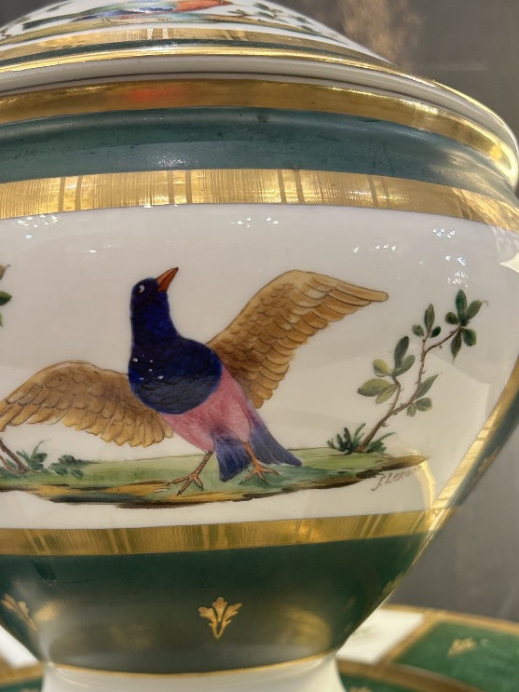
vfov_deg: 43.9
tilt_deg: -0.7
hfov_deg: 34.1
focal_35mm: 42
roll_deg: +2.2
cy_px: 481
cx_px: 189
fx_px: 840
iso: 125
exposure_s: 1/100
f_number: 1.5
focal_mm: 5.7
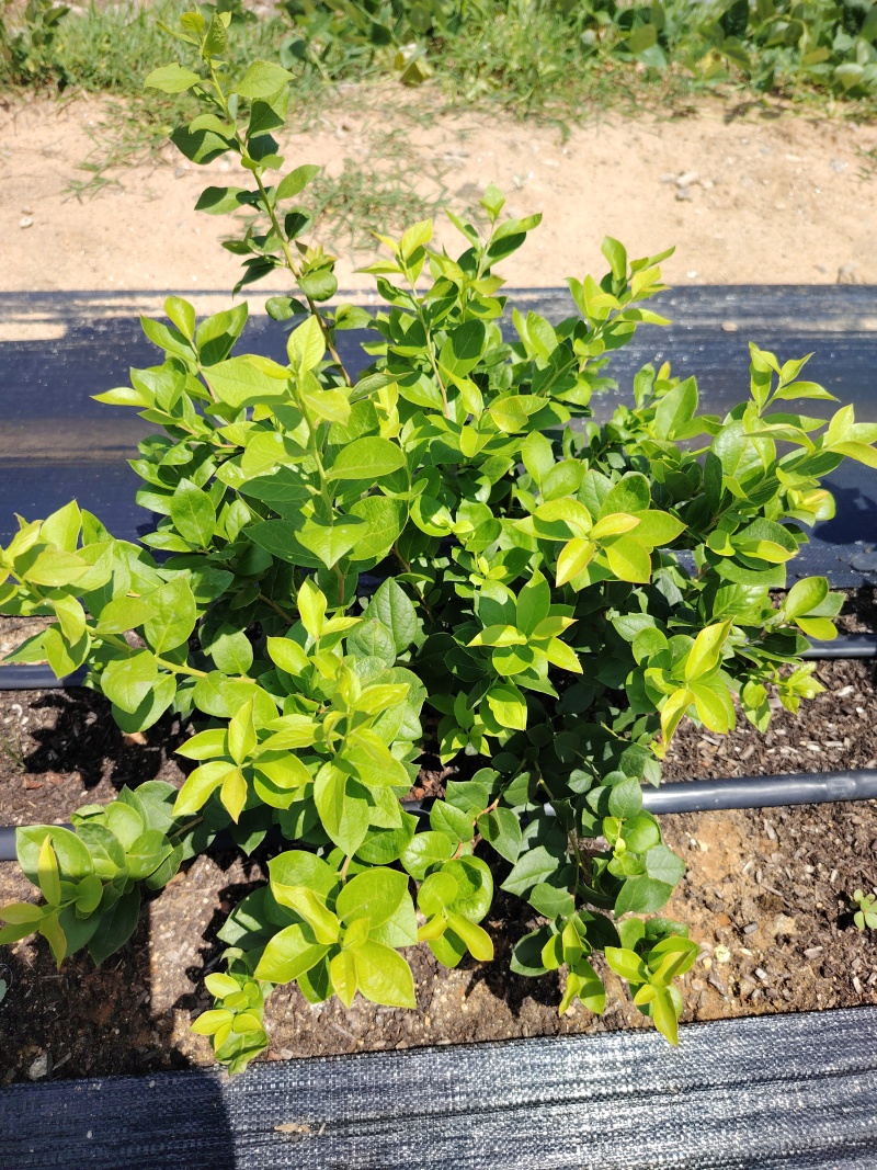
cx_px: 438
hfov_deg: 56.8
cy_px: 585
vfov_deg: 71.6
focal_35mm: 24
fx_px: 811
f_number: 1.75
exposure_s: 1/900
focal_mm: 5.25
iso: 160
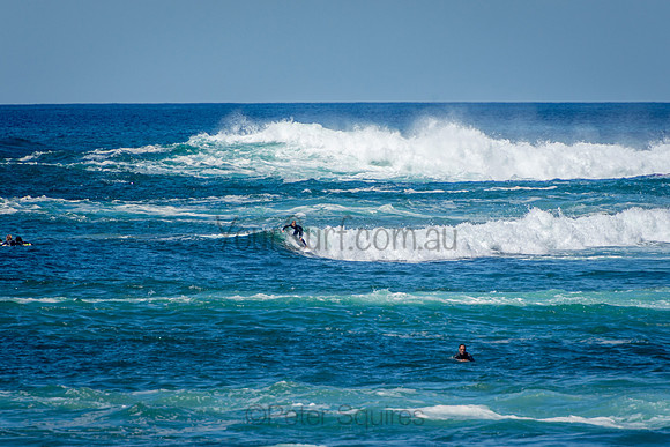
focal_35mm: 623
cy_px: 224
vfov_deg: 2.2
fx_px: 11592
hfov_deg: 3.3
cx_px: 335
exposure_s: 1/2000
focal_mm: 400
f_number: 5.6
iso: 320
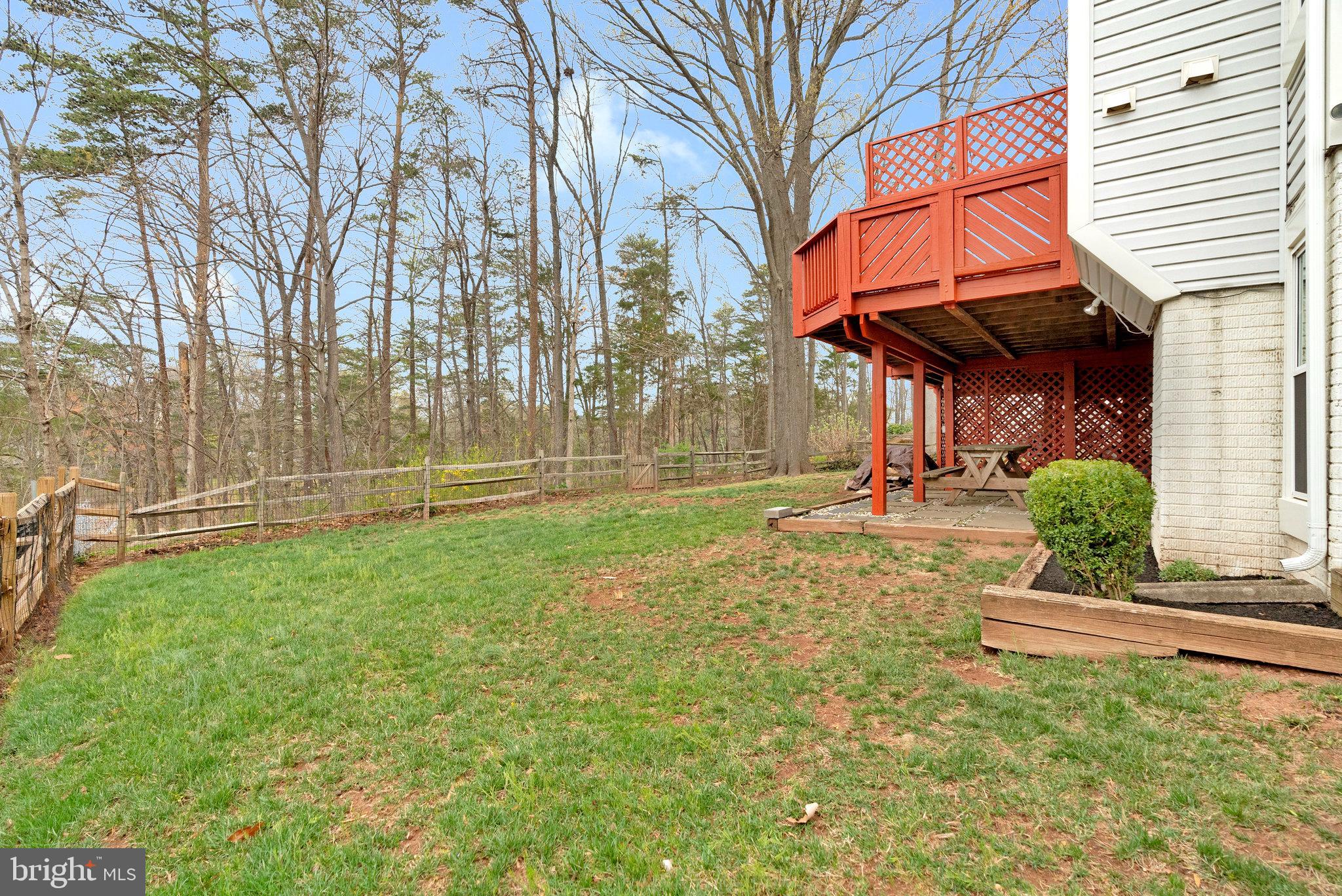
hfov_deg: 96.7
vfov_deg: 73.8
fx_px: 597
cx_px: 671
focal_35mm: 16
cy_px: 448
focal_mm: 16
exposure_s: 1/400
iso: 1250
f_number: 7.1
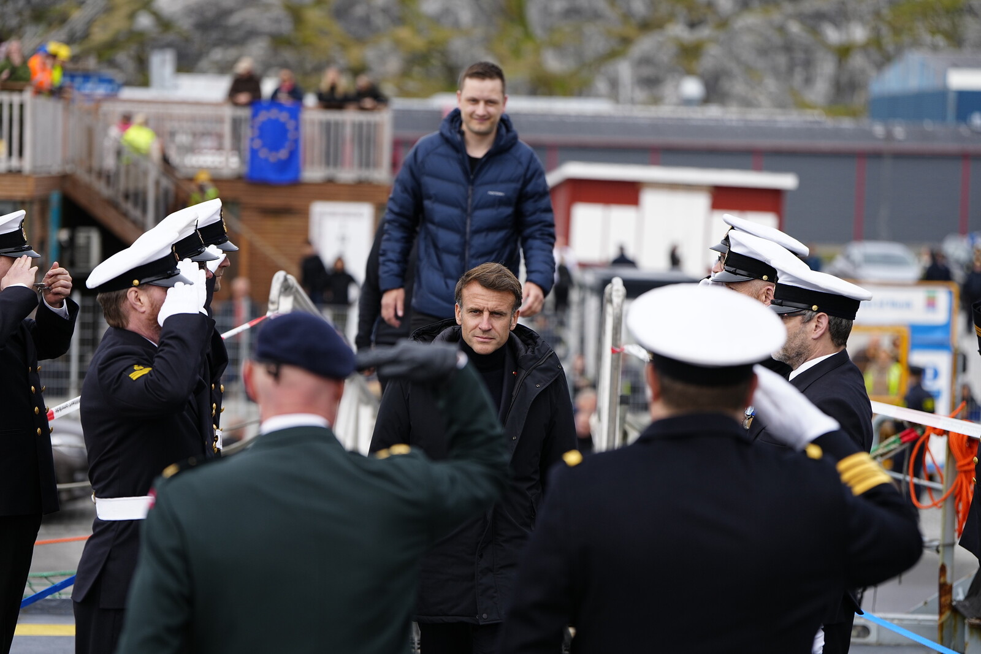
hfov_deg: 17.6
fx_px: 3161
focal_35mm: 116
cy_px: 327
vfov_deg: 11.8
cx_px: 490
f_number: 2.8
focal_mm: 116
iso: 250
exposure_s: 1/2500
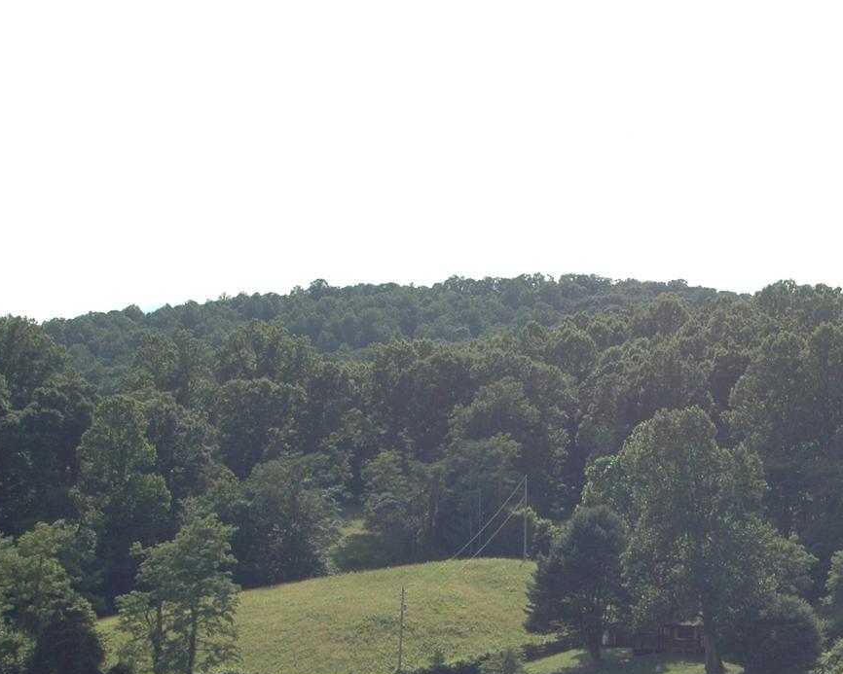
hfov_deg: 22.7
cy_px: 521
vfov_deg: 18.3
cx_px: 673
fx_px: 2074
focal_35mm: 83
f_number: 9
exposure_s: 1/320
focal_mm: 25
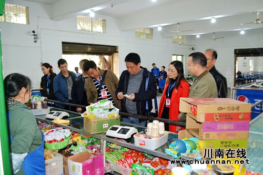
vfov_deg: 43.6
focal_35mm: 30
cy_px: 88
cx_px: 132
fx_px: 219
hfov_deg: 61.9
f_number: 3.8
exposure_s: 1/60
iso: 1600
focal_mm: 20
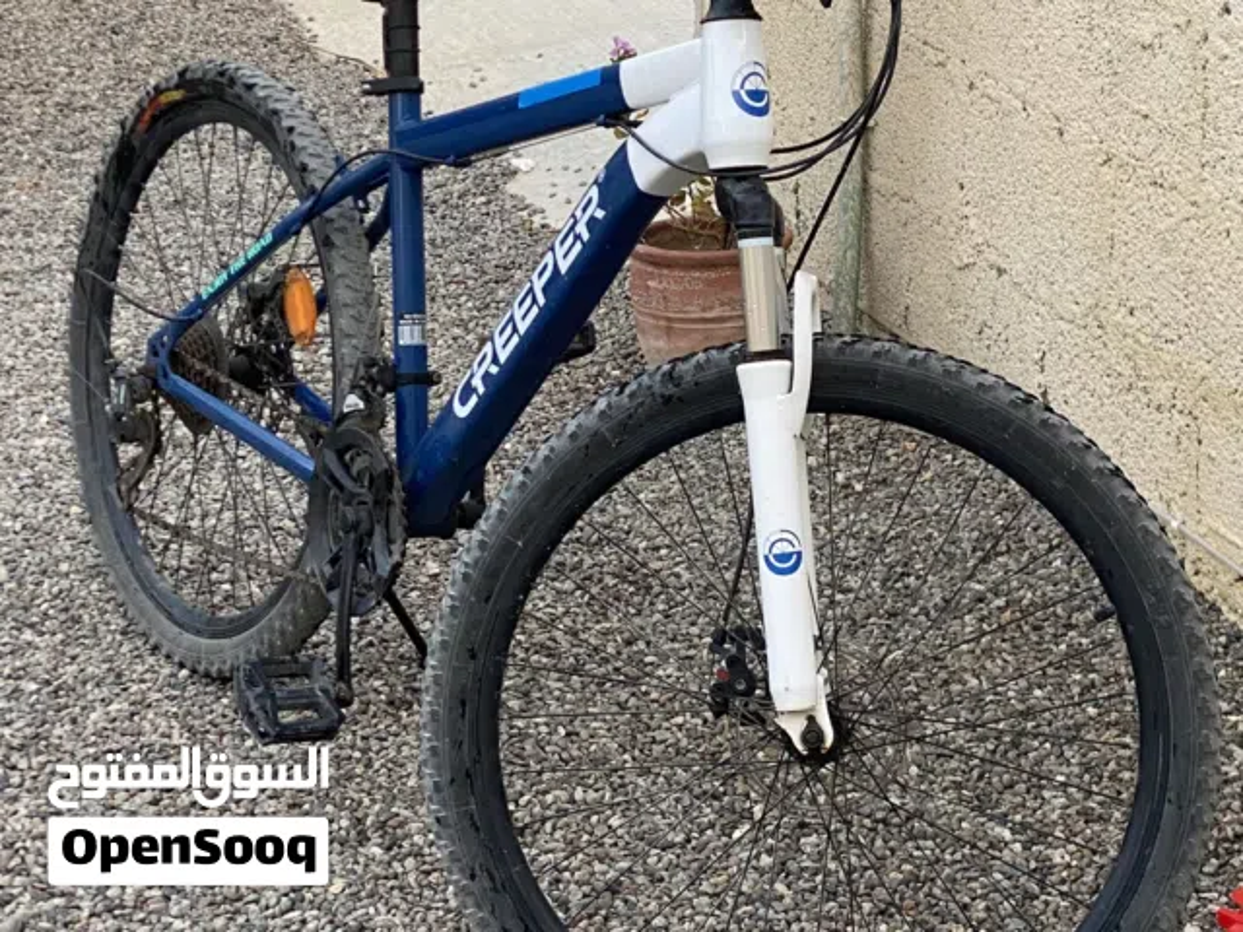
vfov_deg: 28.0
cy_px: 466
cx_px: 622
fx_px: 1867
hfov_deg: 36.8
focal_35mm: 52
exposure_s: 1/121
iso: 64
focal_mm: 6
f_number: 2
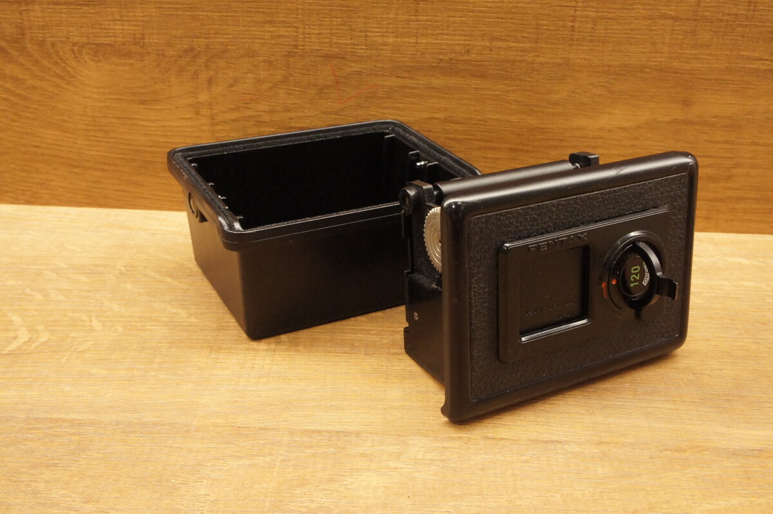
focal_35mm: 38
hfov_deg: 51.3
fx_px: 804
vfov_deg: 35.4
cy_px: 257
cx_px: 386
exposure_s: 1/40
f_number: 14
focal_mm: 25
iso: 3200
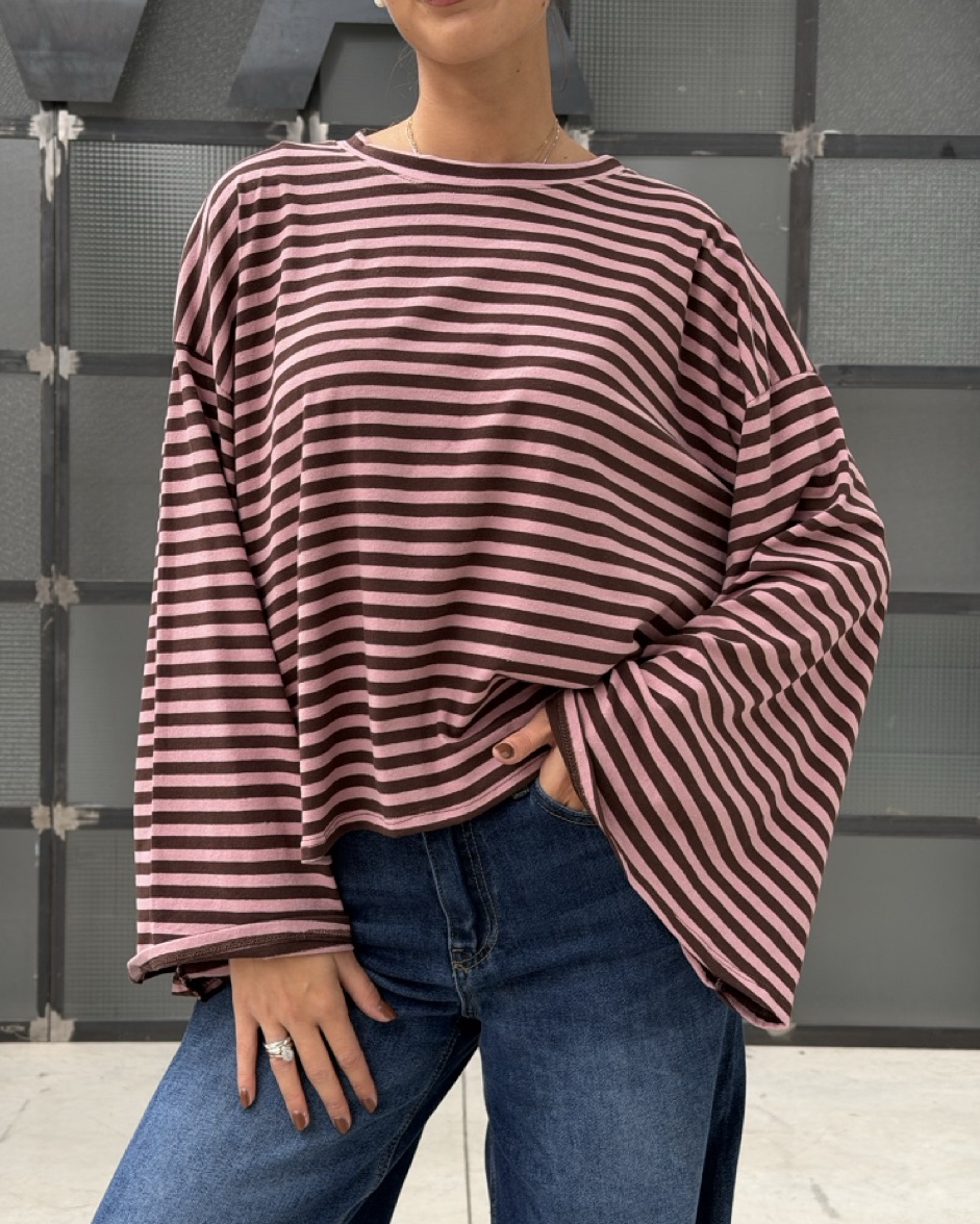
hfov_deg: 29.7
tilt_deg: -2.8
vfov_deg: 36.7
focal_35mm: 51
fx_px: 1849
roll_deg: +0.0
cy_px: 615
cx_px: 486
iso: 200
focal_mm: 6.76
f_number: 1.78
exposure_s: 1/60
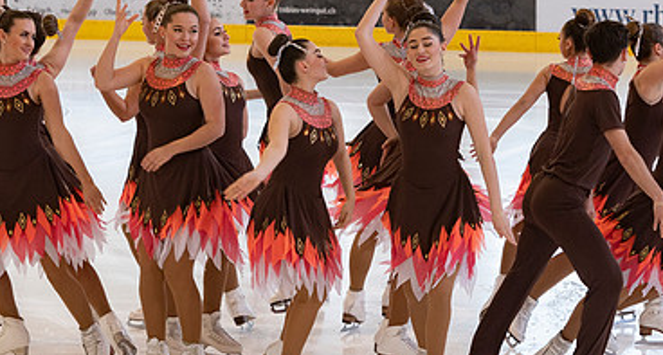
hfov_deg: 6.8
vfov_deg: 3.6
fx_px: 5614
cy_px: 194
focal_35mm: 323
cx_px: 345
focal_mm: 112
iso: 640
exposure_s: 1/320
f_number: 4
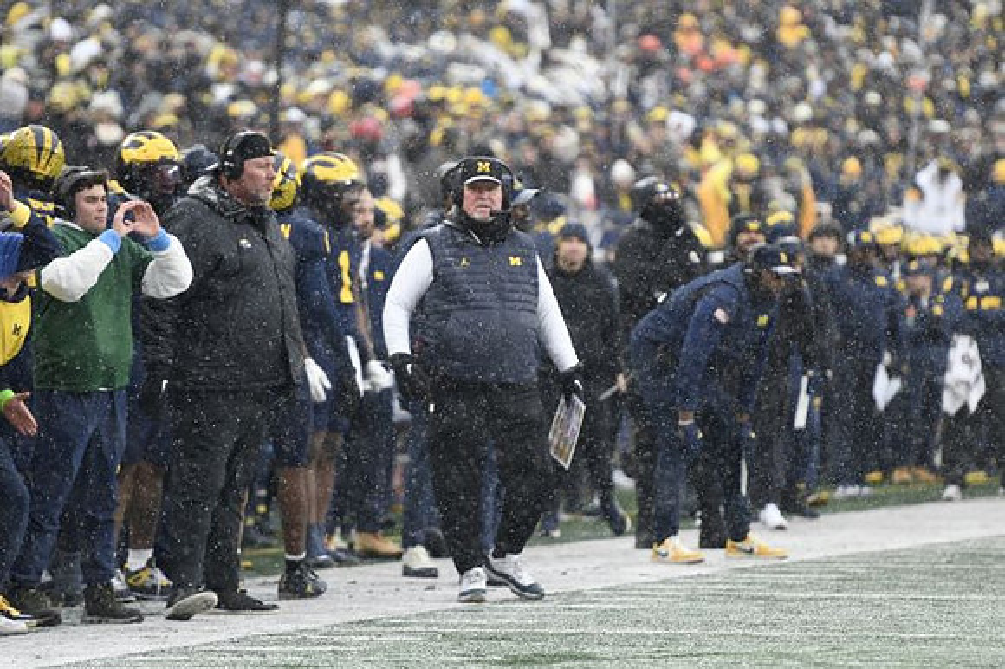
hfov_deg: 6.9
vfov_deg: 4.6
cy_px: 334
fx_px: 8370
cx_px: 502
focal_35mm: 300
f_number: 2.8
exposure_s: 1/1000
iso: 800
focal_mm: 200
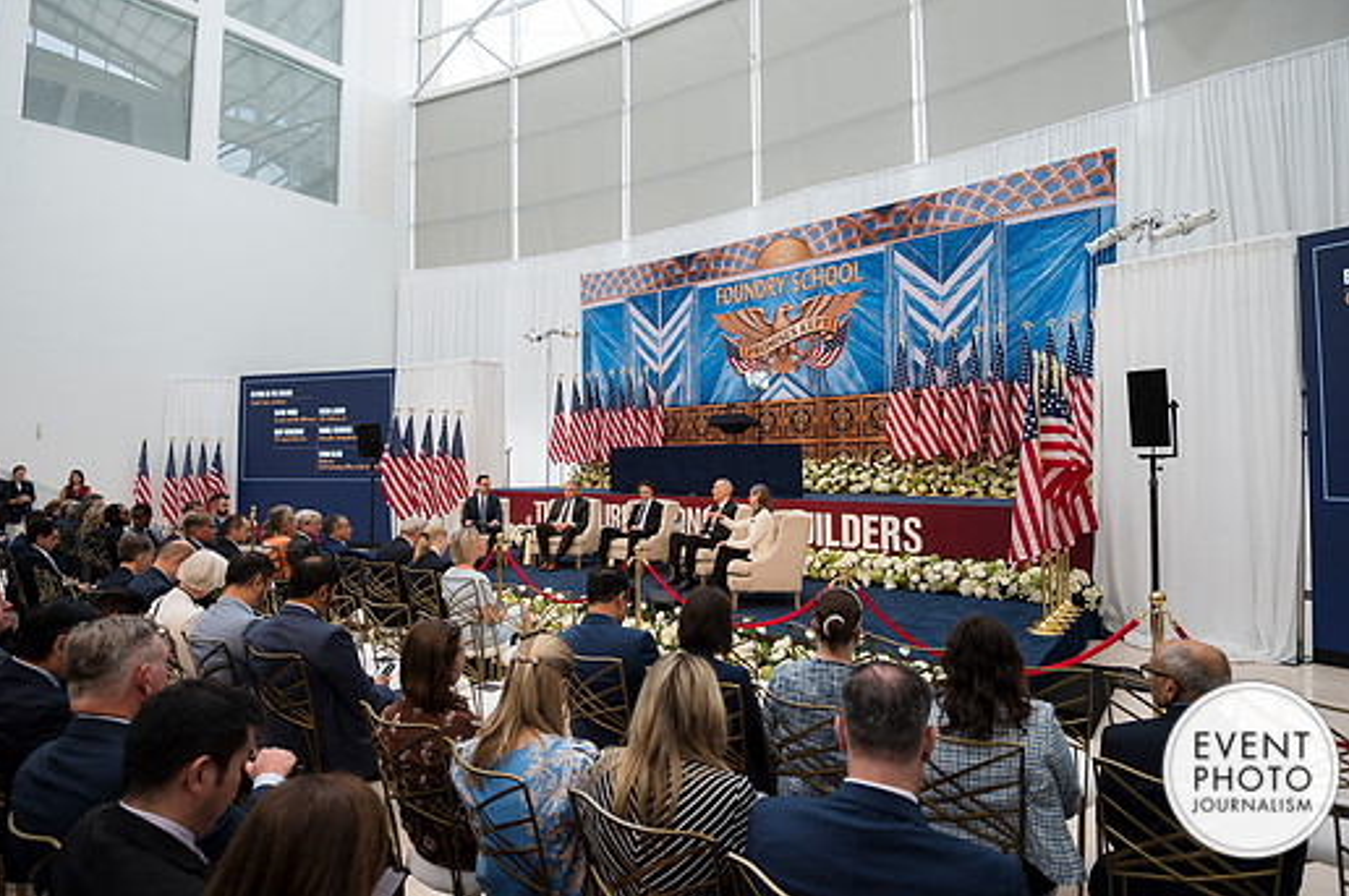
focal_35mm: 18
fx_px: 674
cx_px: 669
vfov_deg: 67.3
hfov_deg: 90.1
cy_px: 439
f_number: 4
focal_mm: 16
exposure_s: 1/160
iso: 180
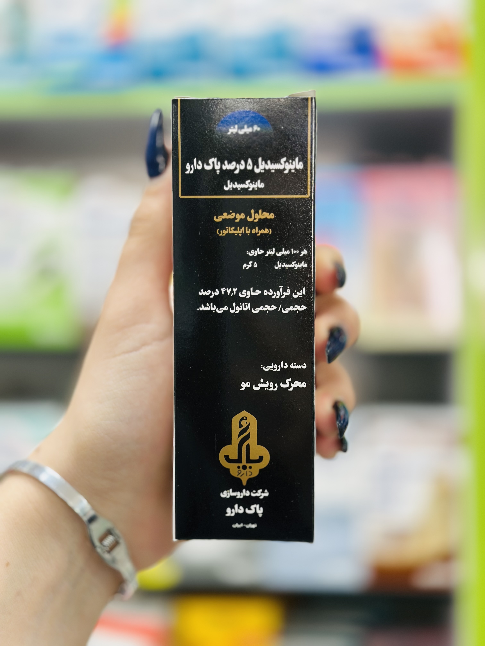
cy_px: 323
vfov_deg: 39.7
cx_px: 242
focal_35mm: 48
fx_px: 897
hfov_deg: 30.3
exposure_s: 1/50
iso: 64
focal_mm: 6.86
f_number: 1.78
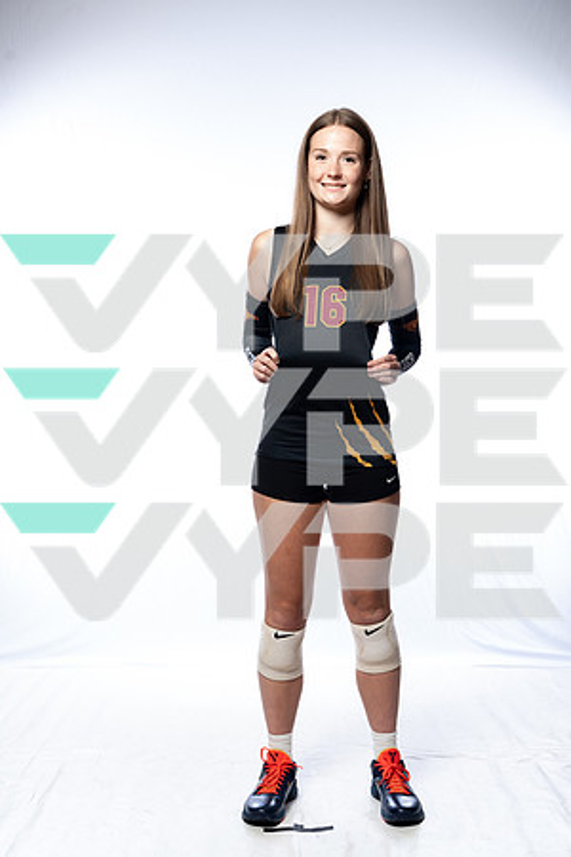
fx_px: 1189
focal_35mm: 50
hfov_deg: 27.0
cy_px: 428
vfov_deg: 39.6
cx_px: 286
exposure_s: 1/250
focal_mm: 50
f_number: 5.6
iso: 640
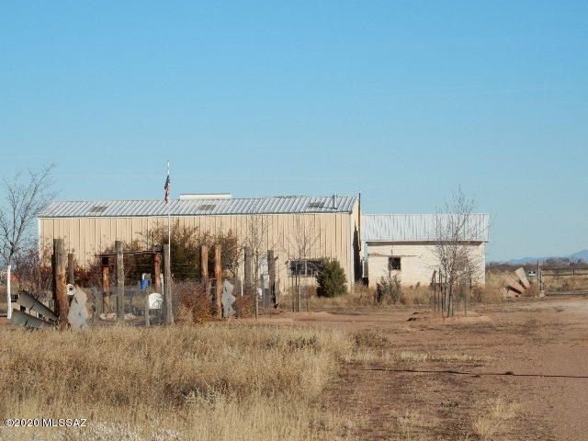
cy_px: 220
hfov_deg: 12.0
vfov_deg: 9.1
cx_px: 294
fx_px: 2786
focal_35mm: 164
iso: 125
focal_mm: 29.2
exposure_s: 1/800
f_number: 6
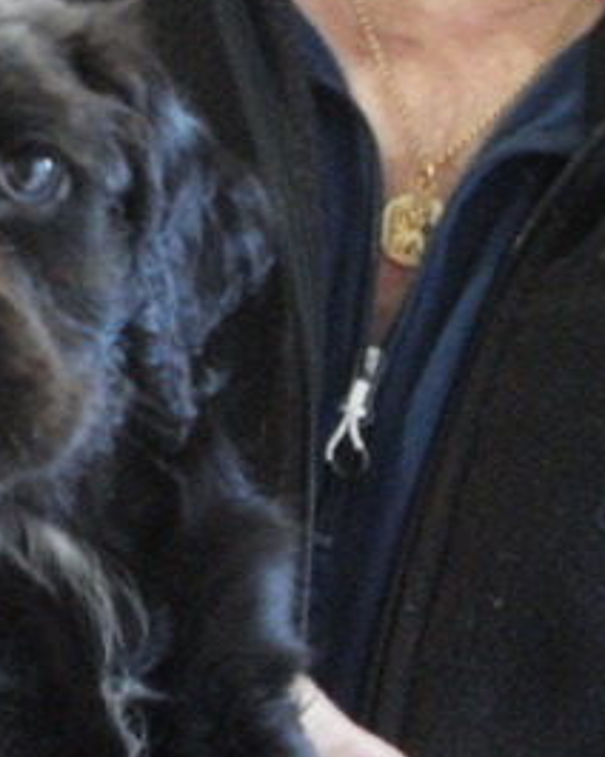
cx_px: -191
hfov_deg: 17.0
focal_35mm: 85
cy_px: 460
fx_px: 1902
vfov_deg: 22.4
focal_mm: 6.3
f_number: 3.5
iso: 500
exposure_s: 1/15
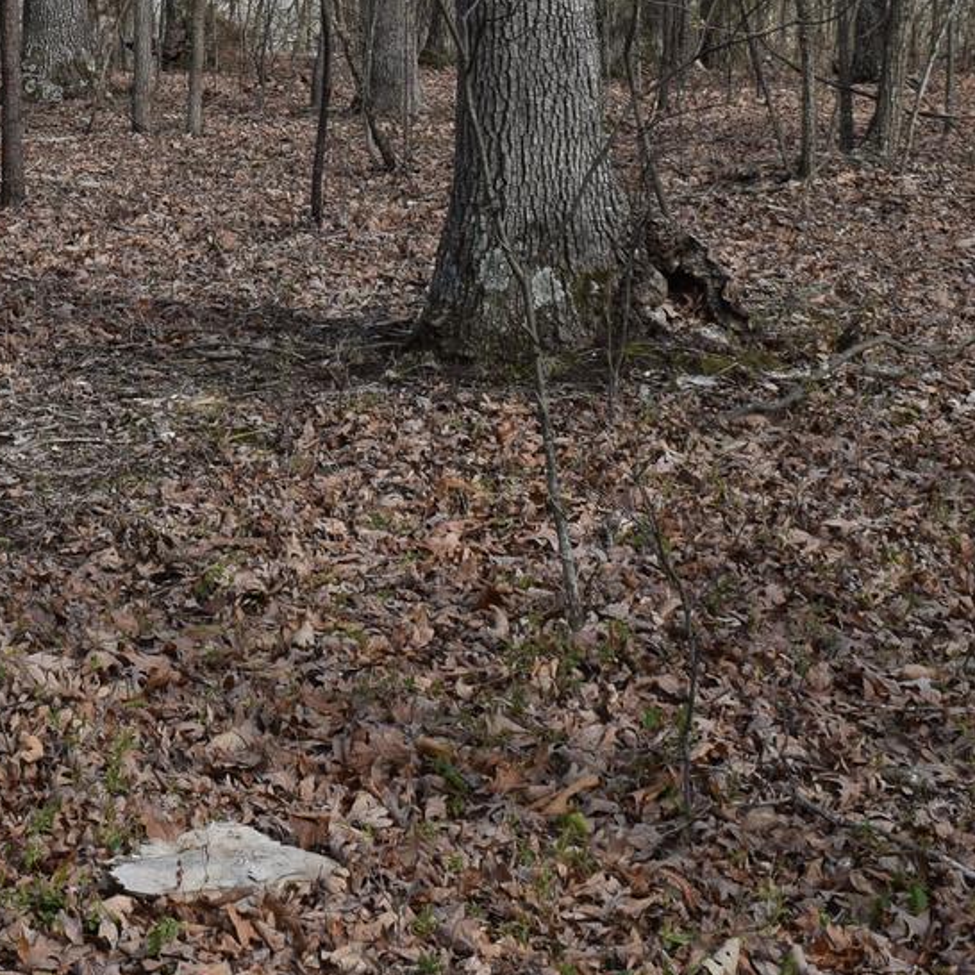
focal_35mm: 86
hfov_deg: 19.6
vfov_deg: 19.1
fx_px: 2741
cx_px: 5
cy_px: -188
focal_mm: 18
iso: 200
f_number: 8
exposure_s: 1/250
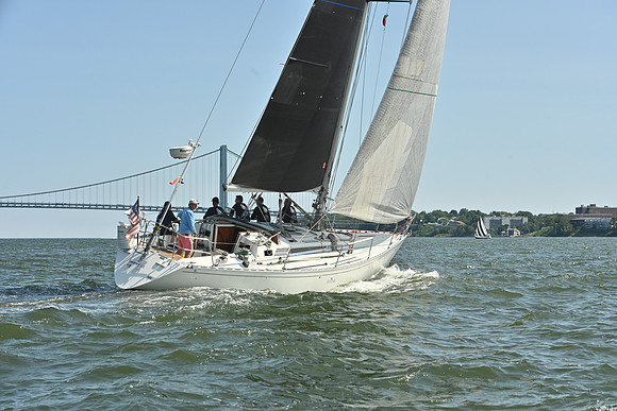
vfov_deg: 19.5
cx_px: 308
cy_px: 206
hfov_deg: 28.8
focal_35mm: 70
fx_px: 1200
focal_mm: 70
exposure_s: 1/1250
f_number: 9
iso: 320
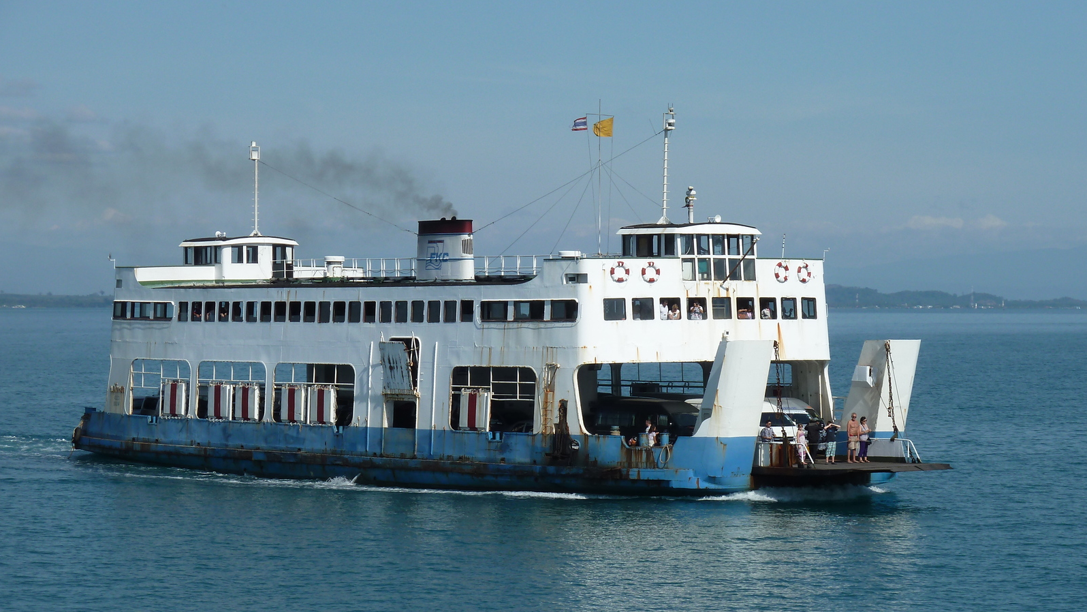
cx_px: 544
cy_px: 353
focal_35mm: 130
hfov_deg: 16.5
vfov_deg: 9.3
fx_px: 3747
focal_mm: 19.5
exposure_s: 1/640
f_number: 5.6
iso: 80
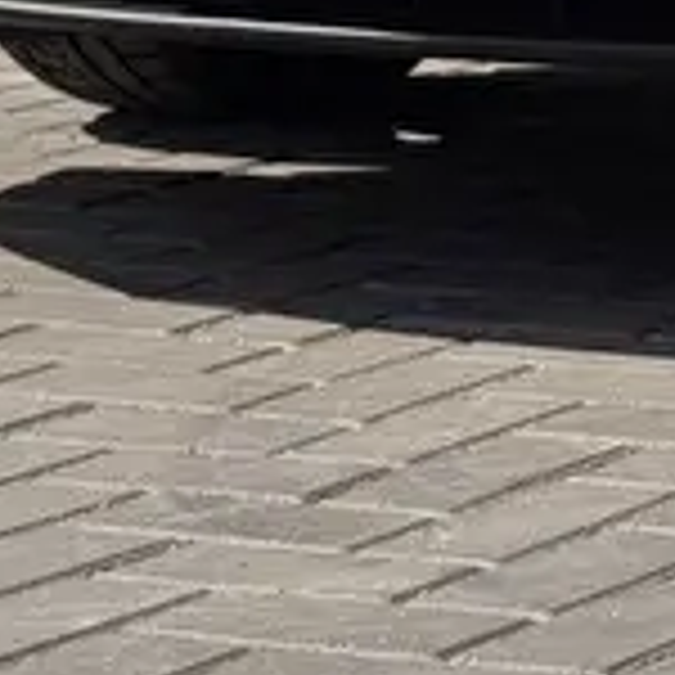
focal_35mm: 227
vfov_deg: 7.4
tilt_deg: +0.8
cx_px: 1220
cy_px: -644
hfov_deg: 7.5
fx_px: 5008
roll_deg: -0.6
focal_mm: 6.76
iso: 80
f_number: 1.78
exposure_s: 1/10526
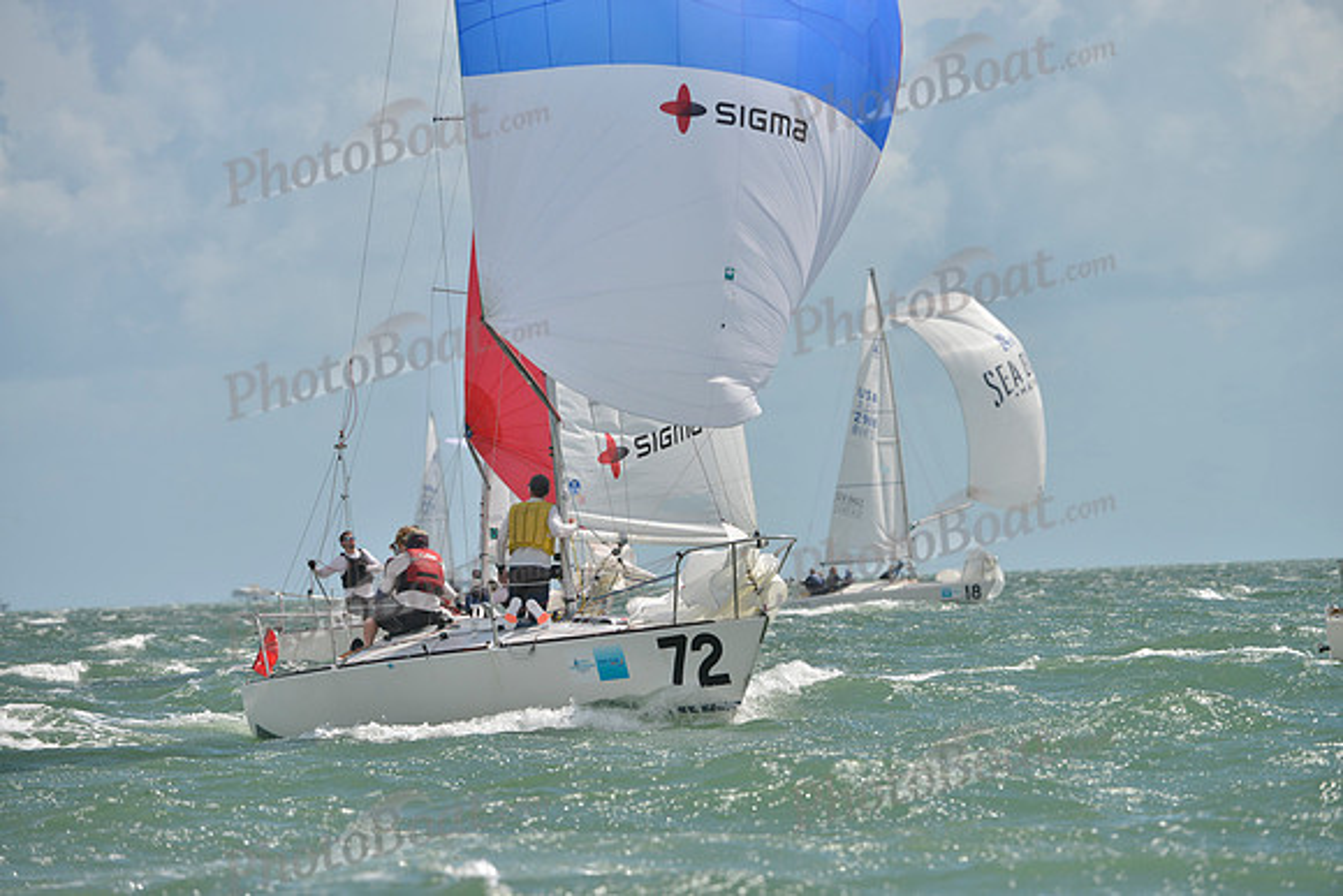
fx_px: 11194
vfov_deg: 4.6
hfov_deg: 6.9
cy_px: 448
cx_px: 672
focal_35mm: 300
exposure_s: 1/1600
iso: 280
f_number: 8
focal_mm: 300
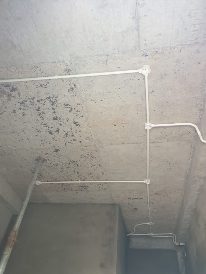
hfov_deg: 53.1
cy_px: 137
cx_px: 103
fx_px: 206
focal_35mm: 26
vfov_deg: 67.3
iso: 250
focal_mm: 4.3
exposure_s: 1/29
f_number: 2.4
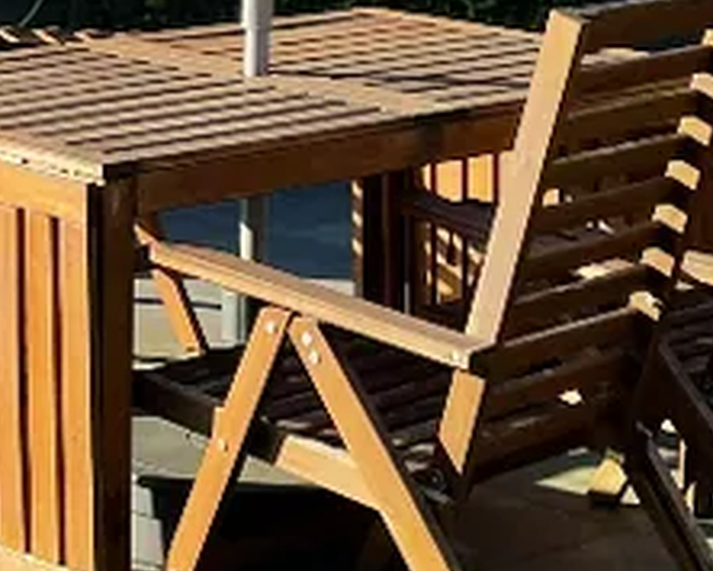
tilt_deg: +0.4
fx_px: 3379
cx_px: -125
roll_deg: -0.7
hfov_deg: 11.8
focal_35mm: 160
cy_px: -500
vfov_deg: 9.2
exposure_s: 1/1247
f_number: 1.6
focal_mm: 4.2
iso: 32
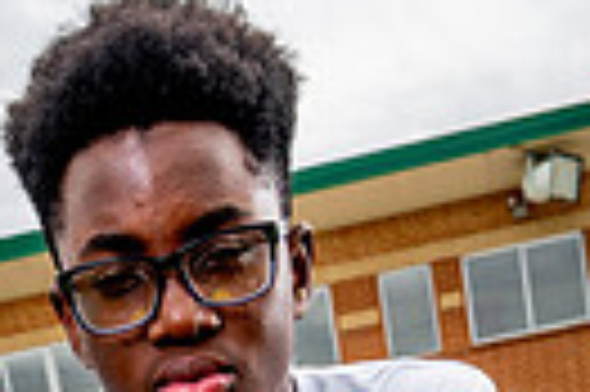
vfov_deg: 12.5
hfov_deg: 23.7
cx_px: 254
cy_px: 937
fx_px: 1408
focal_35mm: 86
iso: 100
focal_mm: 25
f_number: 8
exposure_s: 1/125
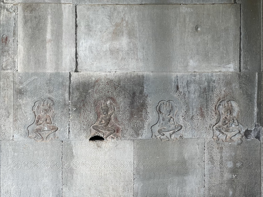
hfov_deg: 25.3
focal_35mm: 77
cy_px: 98
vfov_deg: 19.1
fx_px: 585
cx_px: 132
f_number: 2.8
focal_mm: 9
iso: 64
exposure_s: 1/99
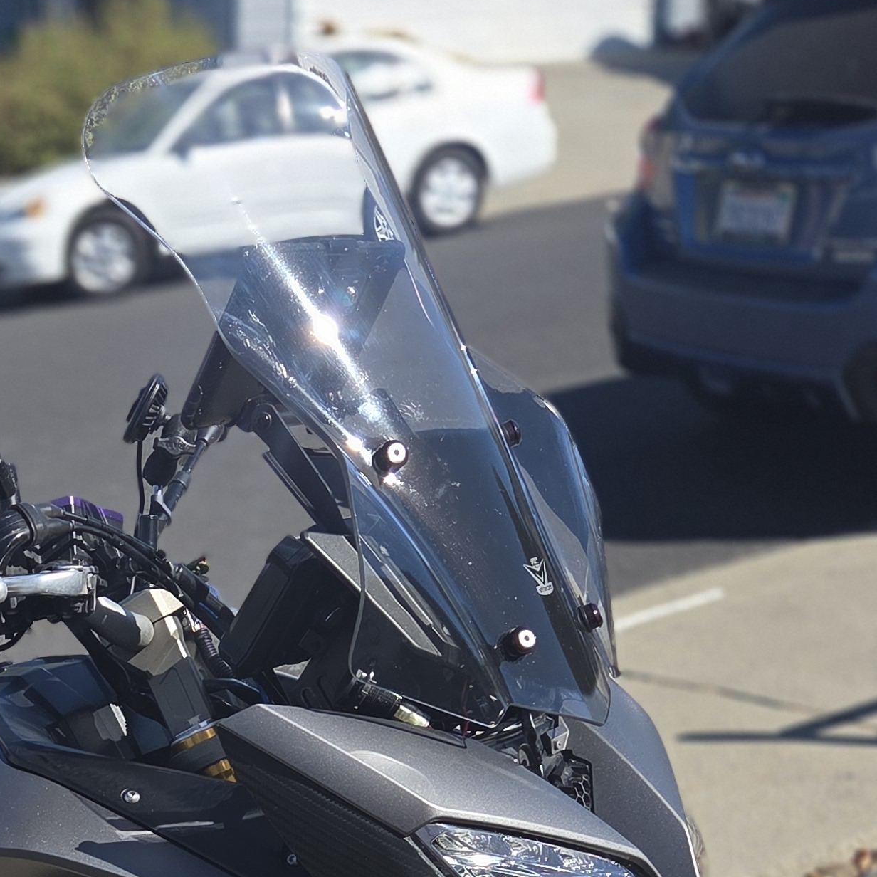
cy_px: 1012
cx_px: -28
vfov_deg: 24.1
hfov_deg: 24.7
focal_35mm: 66
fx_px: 1892
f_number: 1.8
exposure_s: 1/4274
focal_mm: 5.4
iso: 80
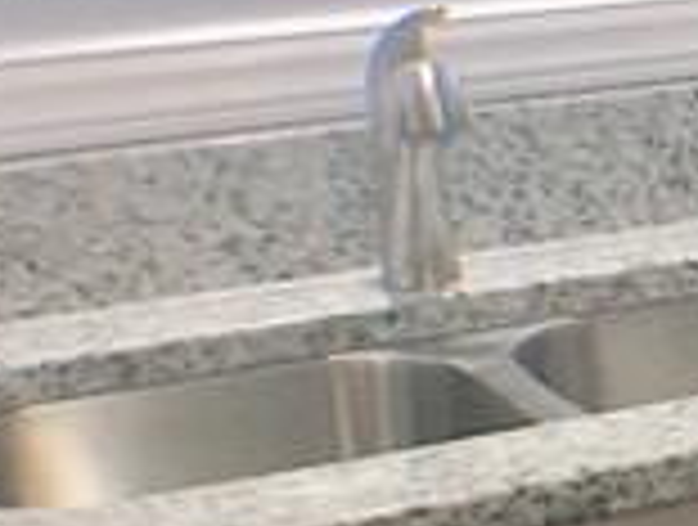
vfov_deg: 7.8
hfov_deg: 9.2
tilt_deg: -11.2
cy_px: 292
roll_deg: +1.1
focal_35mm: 191
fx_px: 3860
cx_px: 1698
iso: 32
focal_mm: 4.15
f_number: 2.2
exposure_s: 1/15
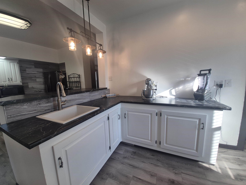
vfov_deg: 89.9
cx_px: 123
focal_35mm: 13
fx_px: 92
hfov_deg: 106.2
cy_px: 92
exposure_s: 1/191
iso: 50
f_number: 2.2
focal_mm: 1.74
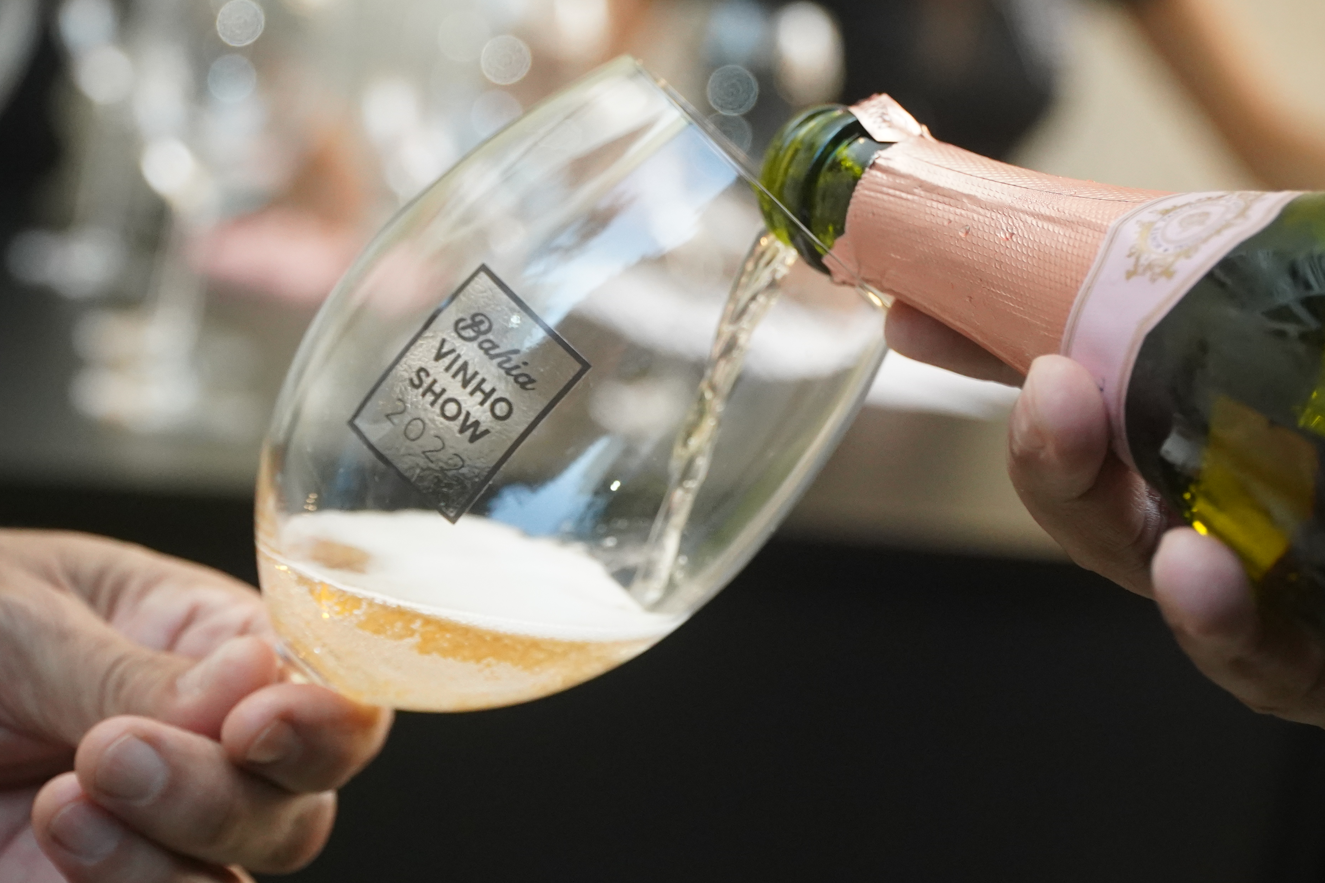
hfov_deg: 21.2
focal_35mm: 96
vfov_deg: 14.2
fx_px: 3533
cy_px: 435
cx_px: 656
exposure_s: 1/160
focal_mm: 61
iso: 5000
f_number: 4.5
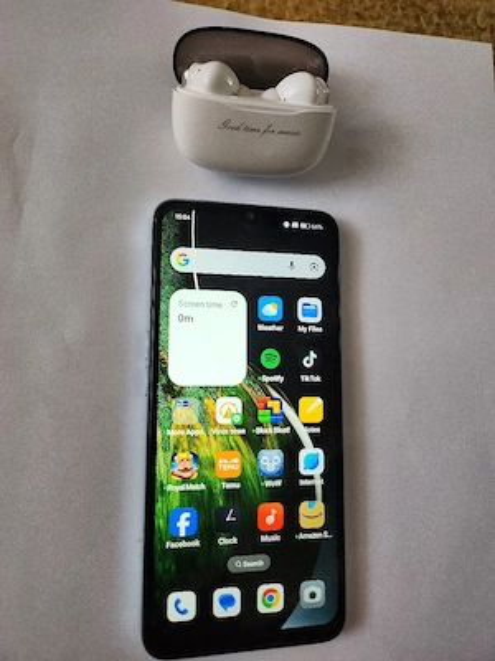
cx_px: 248
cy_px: 330
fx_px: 458
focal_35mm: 24
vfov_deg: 71.6
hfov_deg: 56.8
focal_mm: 5
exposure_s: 1/182
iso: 200
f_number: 1.8
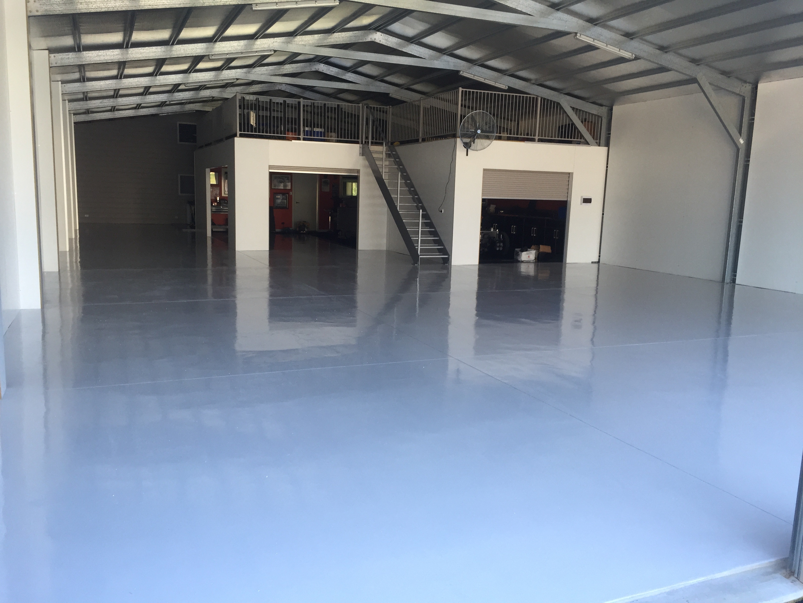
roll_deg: -1.4
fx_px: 673
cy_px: 302
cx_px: 402
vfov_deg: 48.2
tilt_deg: -9.0
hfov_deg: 61.7
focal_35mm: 29
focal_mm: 4.15
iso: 50
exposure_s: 1/120
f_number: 2.2
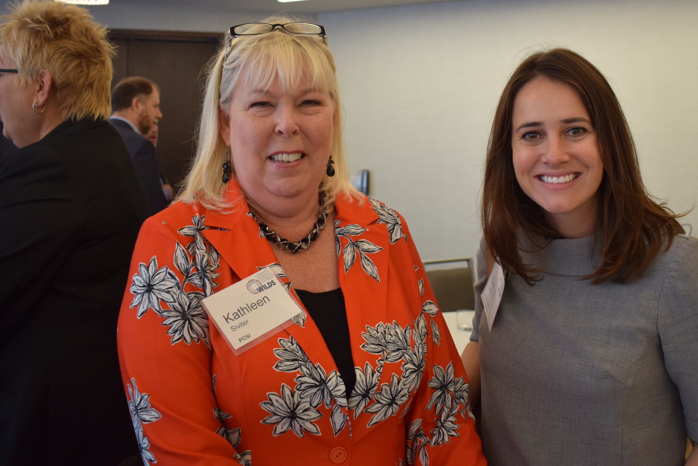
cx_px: 430
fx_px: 847
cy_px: 174
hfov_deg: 44.5
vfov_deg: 30.6
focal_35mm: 44
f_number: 4
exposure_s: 1/125
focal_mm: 21
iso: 800
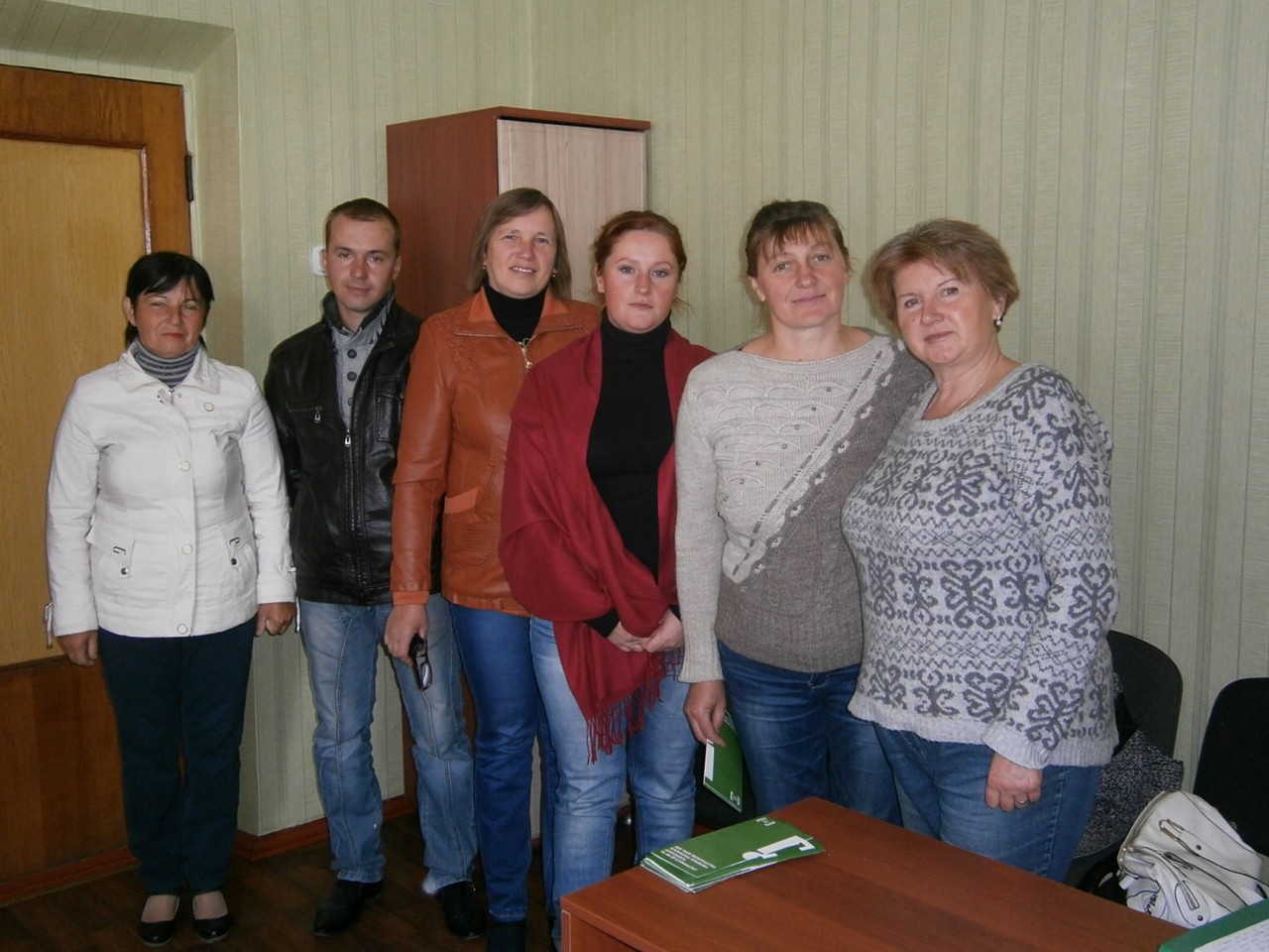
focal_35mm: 36
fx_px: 1320
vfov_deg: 39.7
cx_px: 634
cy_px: 476
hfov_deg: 51.4
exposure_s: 1/40
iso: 200
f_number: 3.1
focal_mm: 6.4
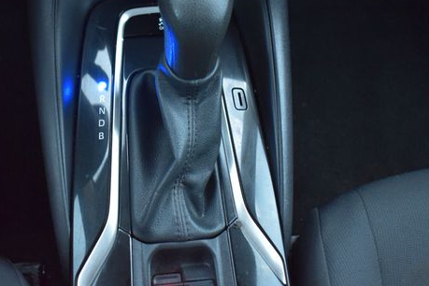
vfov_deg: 29.2
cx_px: 201
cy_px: 111
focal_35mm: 46
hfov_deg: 42.7
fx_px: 548
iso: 1600
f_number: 3.8
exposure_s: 1/2.5
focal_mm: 22
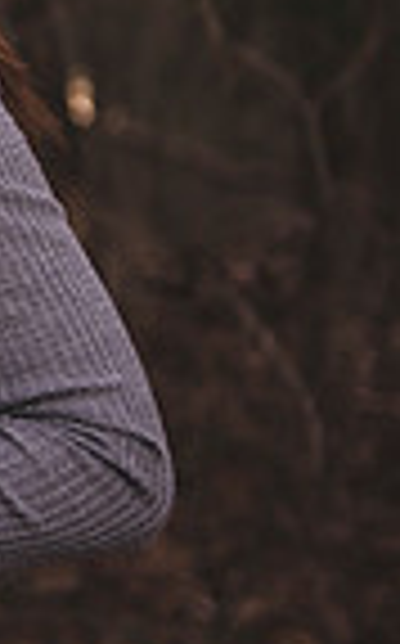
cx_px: -831
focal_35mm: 199
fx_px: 3481
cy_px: -2
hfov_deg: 6.0
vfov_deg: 10.5
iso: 100
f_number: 2.8
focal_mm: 48
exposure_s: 1/250
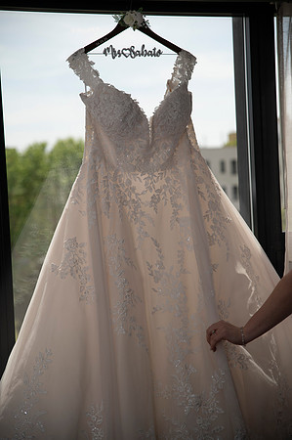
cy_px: 220
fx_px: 854
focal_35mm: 70
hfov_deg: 19.4
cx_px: 146
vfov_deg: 28.9
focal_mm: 70
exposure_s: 1/3200
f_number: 2.8
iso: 400
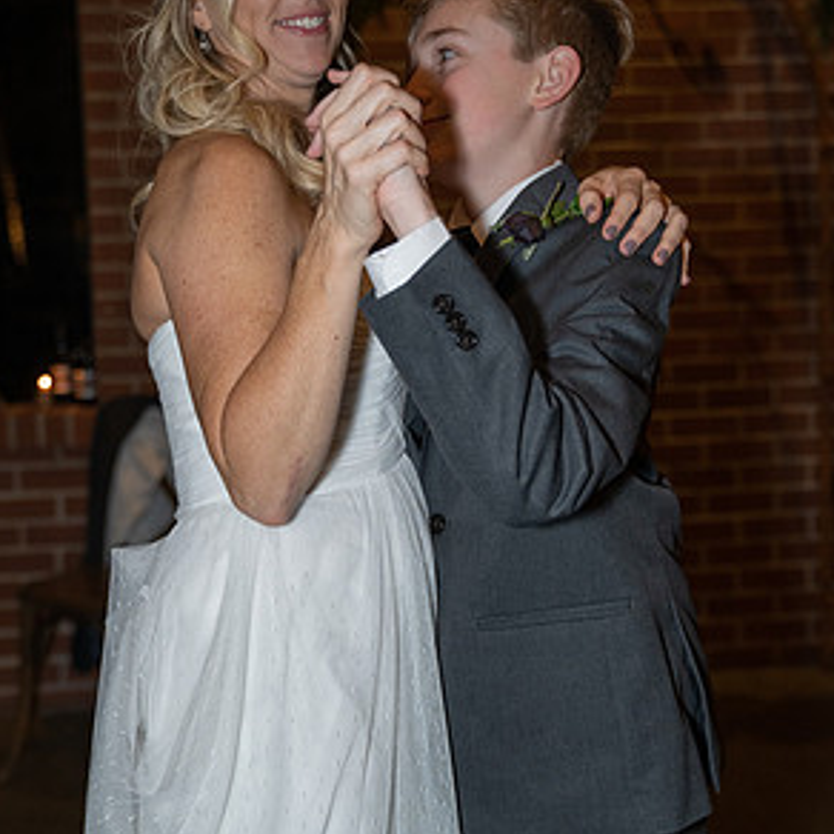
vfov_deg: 33.3
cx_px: 417
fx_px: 1390
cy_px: 360
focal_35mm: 51
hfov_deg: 33.4
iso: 2000
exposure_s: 1/125
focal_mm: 39
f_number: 2.8
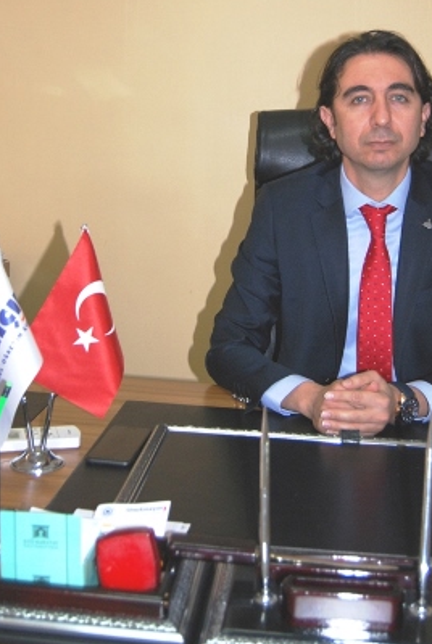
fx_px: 861
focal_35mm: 48
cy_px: 163
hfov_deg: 28.1
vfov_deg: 39.9
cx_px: 241
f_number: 4
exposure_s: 1/60
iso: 400
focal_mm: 20
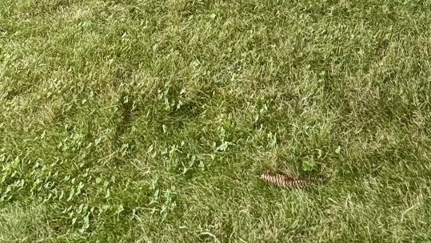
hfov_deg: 35.9
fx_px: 663
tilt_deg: -2.1
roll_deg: +2.1
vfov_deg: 13.6
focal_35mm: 58
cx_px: 265
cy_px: -369
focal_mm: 2.22
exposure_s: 1/375
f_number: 2.2
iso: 40
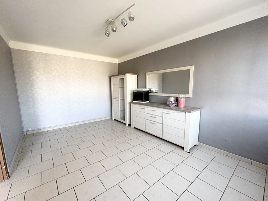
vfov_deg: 81.7
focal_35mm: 15
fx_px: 116
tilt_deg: -5.9
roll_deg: -1.0
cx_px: 135
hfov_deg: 98.2
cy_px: 105
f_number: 2.2
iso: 200
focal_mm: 2.22
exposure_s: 1/99
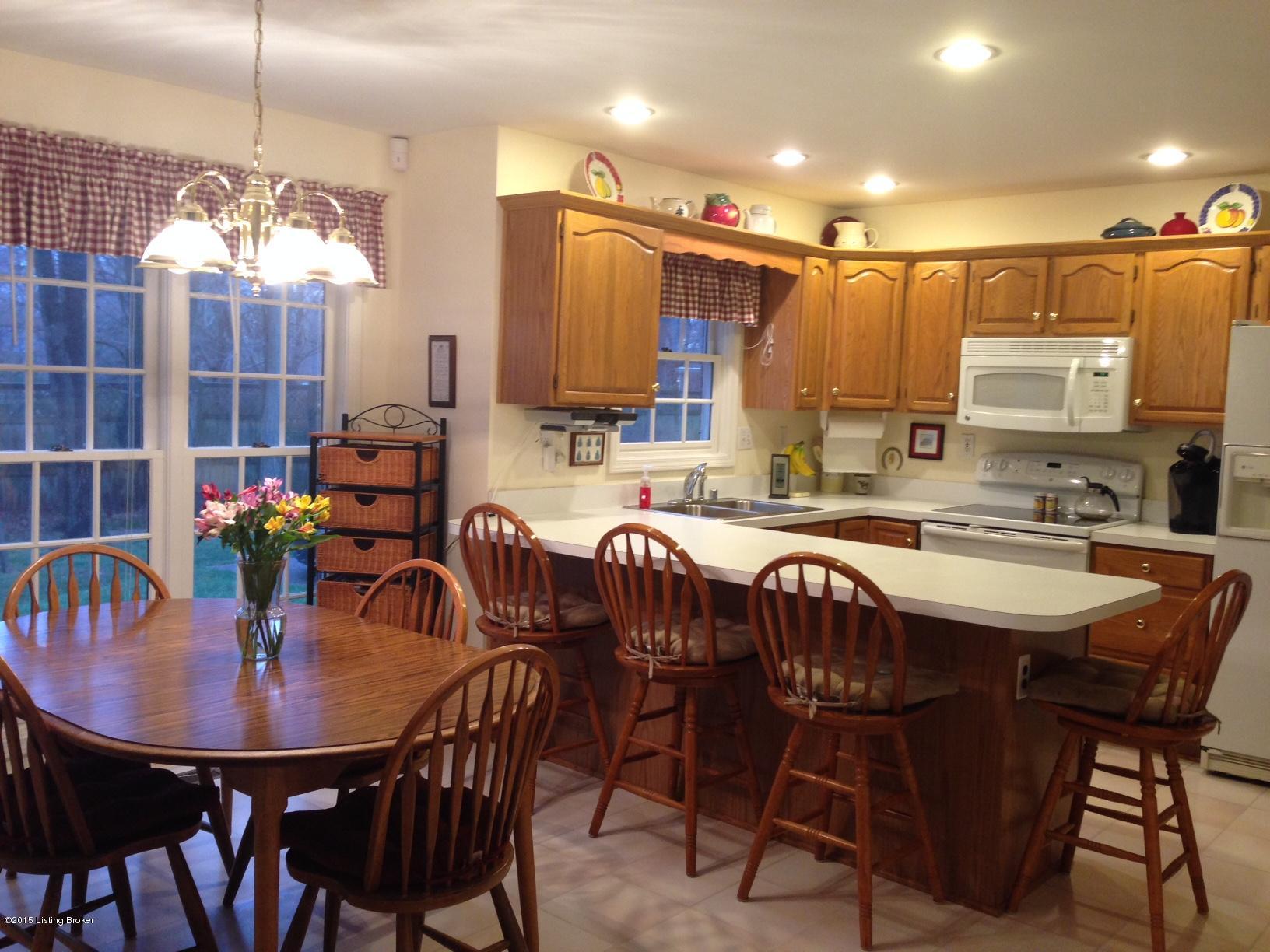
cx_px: 635
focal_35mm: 33
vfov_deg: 42.9
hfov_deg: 55.4
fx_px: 1211
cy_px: 476
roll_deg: -2.9
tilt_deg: -5.5
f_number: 2.4
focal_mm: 4.12
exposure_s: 1/20
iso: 125
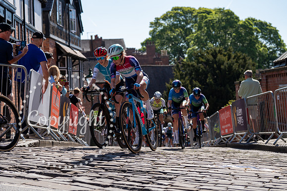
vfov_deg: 19.5
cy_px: 96
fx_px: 558
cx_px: 144
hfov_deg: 28.8
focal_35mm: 70
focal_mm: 70
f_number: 3.5
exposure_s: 1/1000
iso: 100
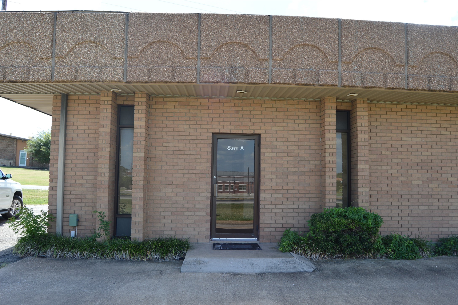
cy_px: 152
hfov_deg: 67.4
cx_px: 229
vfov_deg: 47.8
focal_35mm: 27
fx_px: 343
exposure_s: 1/160
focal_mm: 18
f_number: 6.3
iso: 100
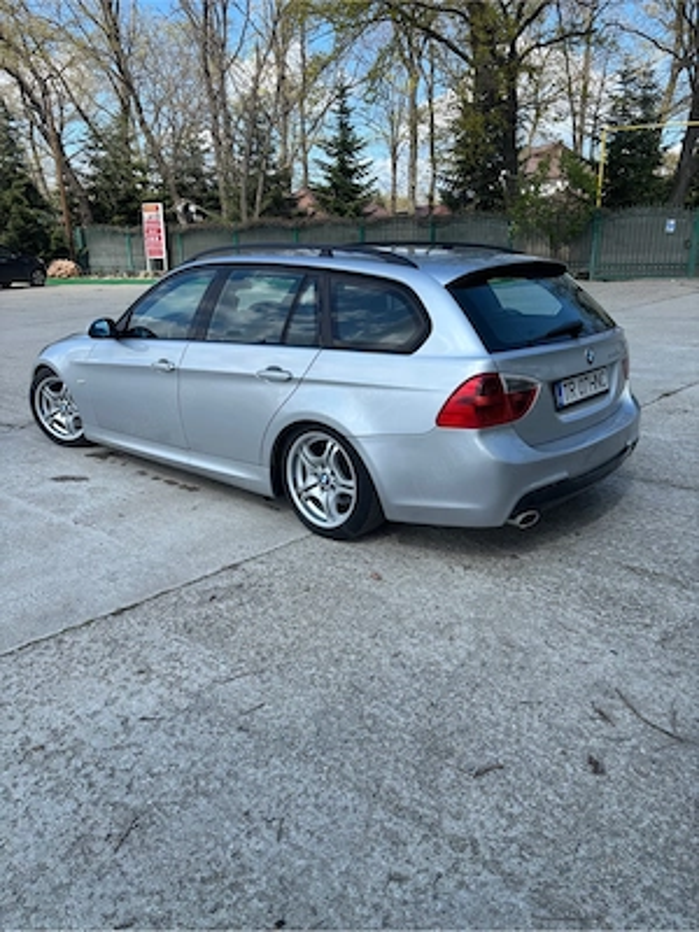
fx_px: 700
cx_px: 350
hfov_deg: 53.1
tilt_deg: -17.1
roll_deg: +0.6
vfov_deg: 67.3
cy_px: 466
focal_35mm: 26
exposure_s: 1/1845
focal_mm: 5.96
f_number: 1.6
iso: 50
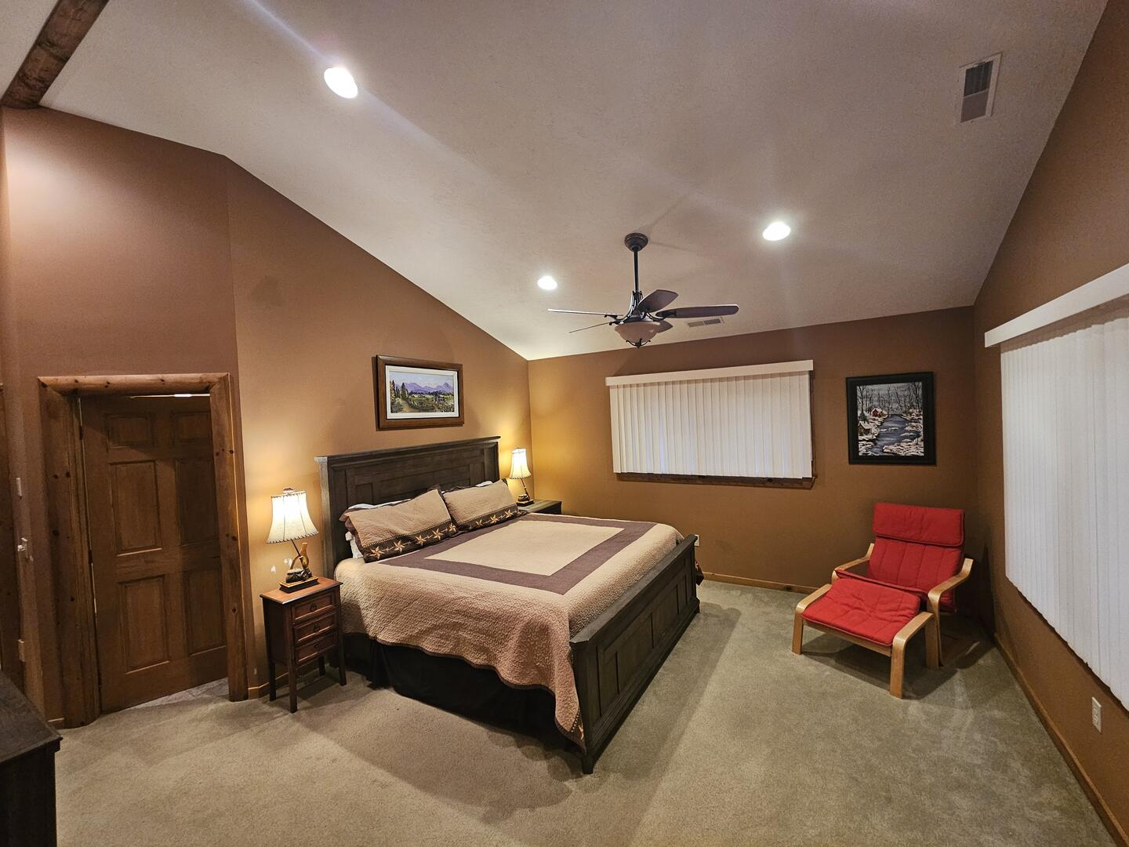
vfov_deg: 89.9
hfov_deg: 106.2
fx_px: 424
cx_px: 564
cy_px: 424
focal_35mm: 13
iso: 500
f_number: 2.2
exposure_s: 1/30
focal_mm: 2.2
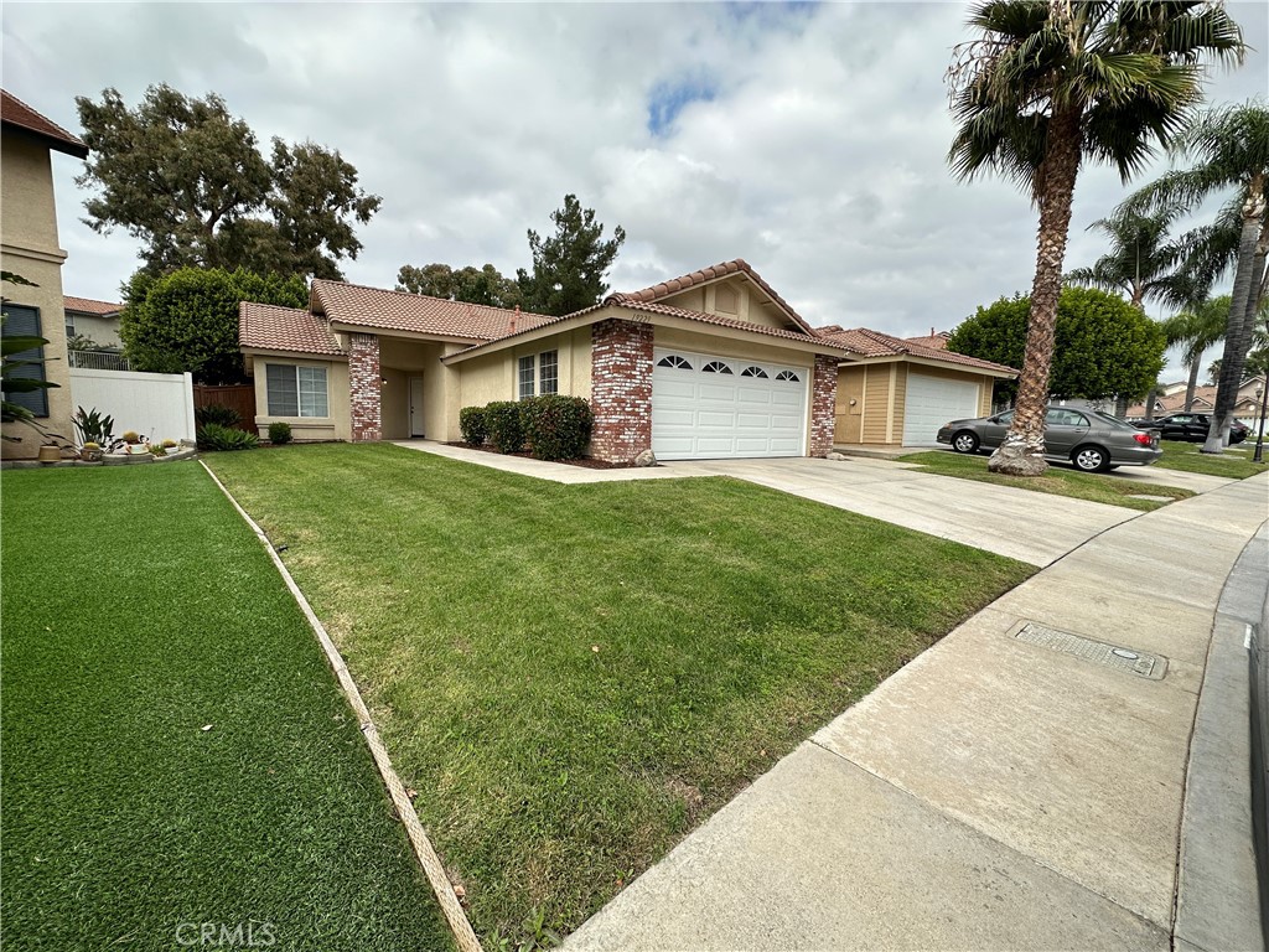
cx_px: 634
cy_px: 476
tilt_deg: -6.1
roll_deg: -0.9
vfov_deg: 85.7
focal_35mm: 14
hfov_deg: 102.1
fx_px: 513
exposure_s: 1/1171
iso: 50
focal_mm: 2.22
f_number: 2.2
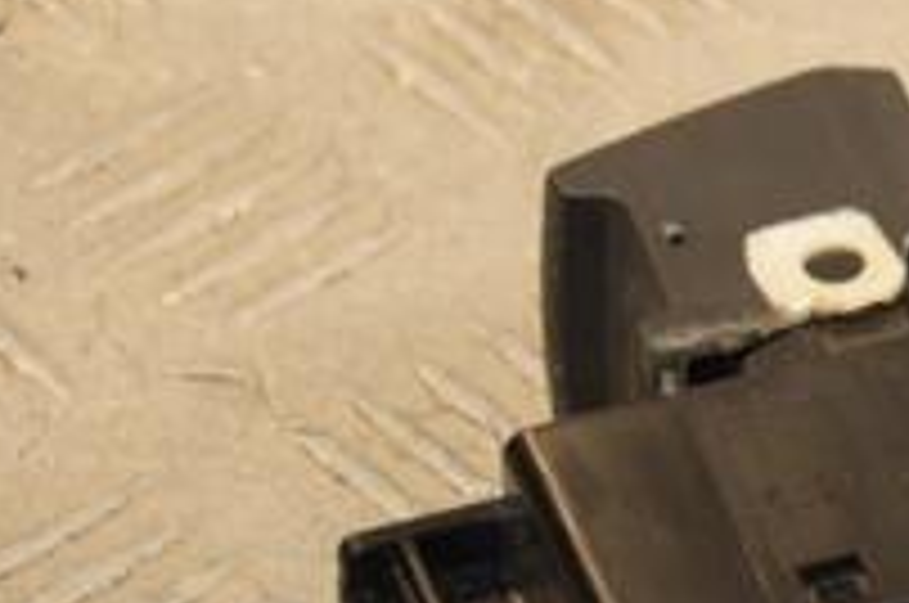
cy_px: 364
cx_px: 1080
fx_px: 9000
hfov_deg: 5.8
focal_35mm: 357
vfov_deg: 3.8
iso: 800
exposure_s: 1/200
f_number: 5.6
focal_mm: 80
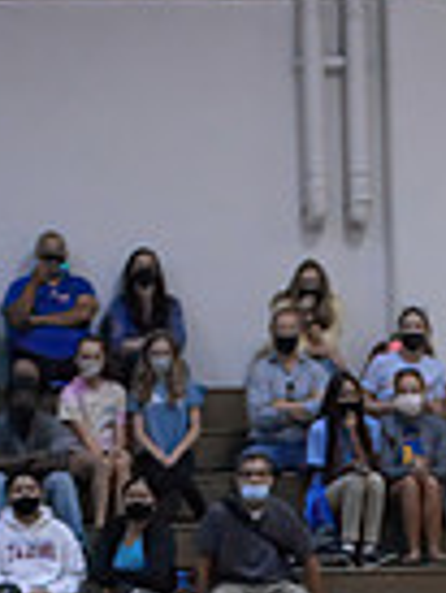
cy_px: 710
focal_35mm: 237
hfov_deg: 6.3
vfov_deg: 8.3
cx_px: 372
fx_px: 4065
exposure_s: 1/640
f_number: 3.5
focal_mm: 50
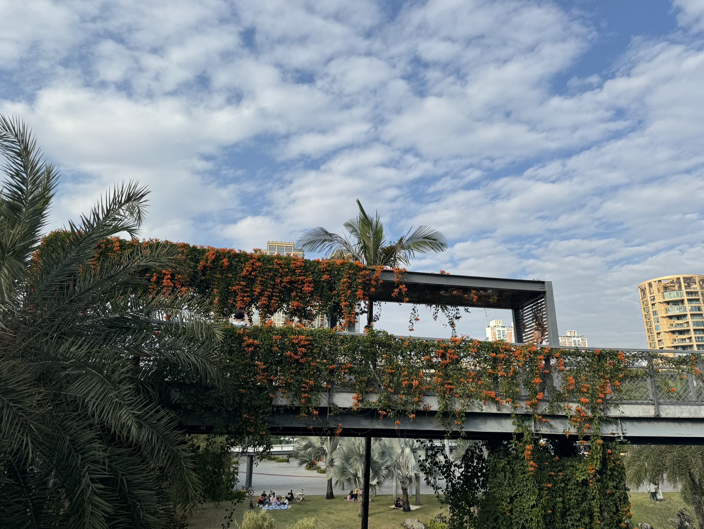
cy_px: 264
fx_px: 488
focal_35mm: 24
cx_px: 352
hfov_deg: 71.6
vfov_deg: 56.9
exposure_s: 1/4310
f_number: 1.78
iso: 80
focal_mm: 6.86
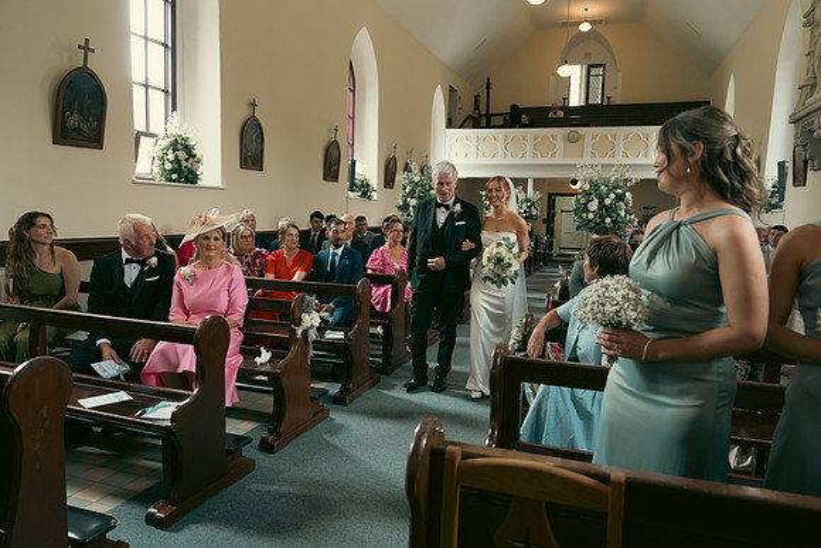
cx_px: 410
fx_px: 570
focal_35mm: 25
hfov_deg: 71.5
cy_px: 274
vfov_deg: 51.3
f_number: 3.5
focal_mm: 25
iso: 1250
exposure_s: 1/200
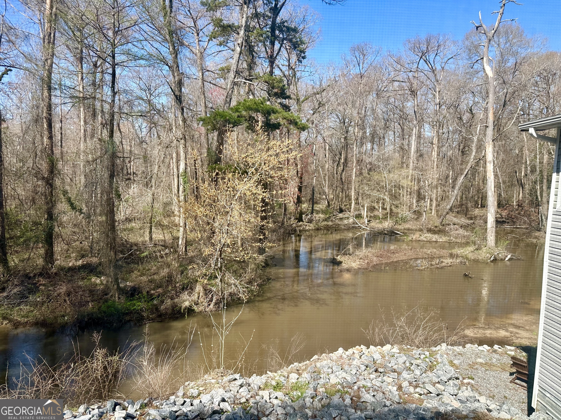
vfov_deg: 56.8
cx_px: 280
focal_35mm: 24
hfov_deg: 71.6
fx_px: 389
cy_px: 210
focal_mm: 6.86
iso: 80
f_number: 1.78
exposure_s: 1/850
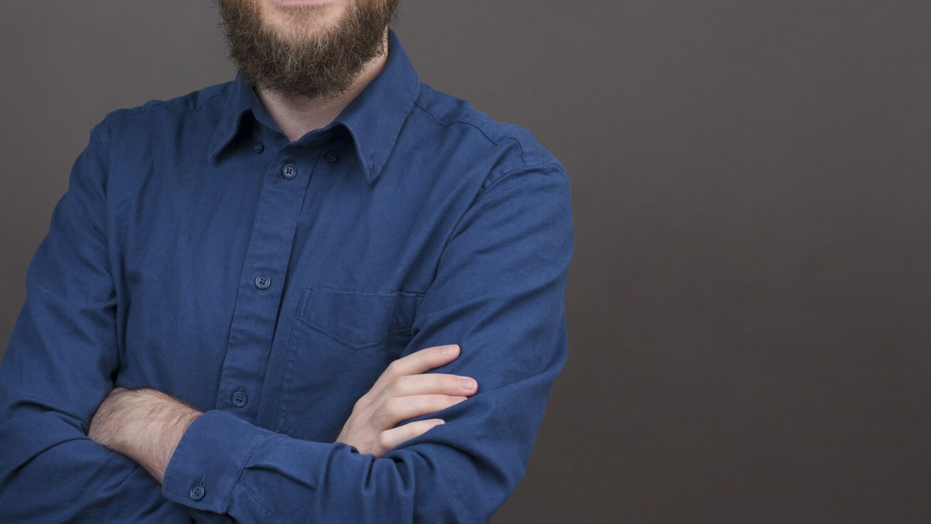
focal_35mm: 74
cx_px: 321
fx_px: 1827
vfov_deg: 16.2
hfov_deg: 28.4
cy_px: 140
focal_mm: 41
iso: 100
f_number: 8
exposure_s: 1/160
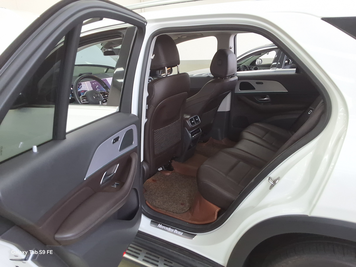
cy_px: 134
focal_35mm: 28
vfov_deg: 49.7
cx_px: 178
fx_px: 288
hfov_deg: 63.4
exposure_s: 1/120
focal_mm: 2.91
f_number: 1.9
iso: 64
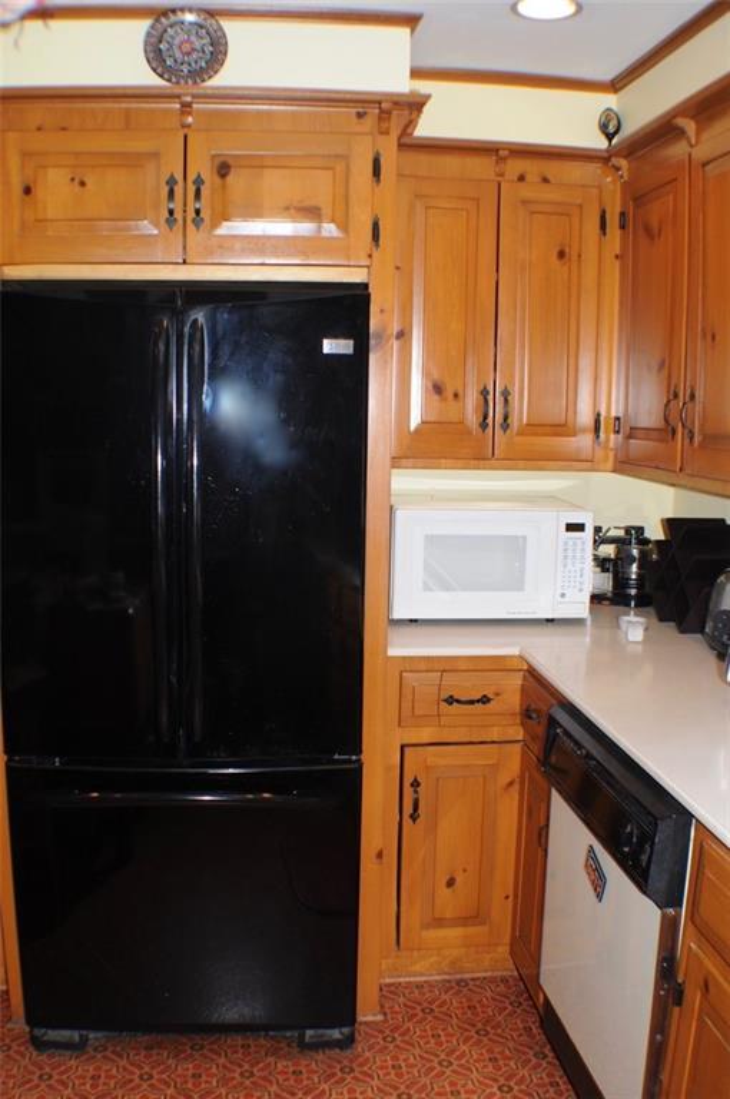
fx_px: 1281
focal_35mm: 42
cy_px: 550
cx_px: 365
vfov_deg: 46.5
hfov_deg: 31.8
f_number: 4.5
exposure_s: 1/60
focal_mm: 28
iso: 220
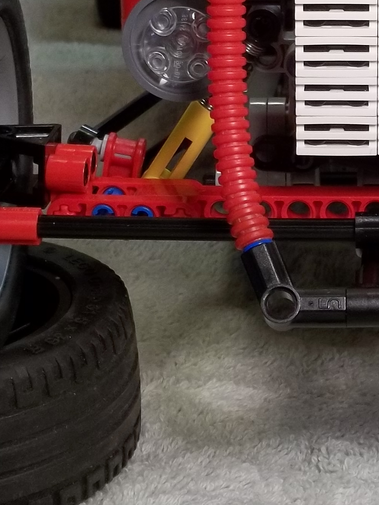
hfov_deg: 13.6
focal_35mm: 107
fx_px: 1562
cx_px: 412
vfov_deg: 18.1
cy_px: 68
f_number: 3.3
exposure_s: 1/40
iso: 64
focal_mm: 5.9
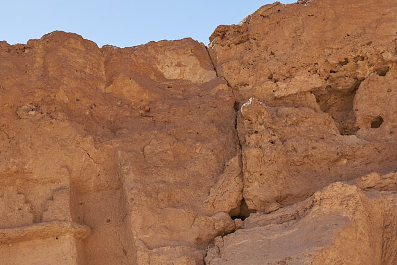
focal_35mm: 95
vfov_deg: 13.7
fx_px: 1047
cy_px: 379
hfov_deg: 21.5
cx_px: 188
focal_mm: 24
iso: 320
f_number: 8
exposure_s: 1/800
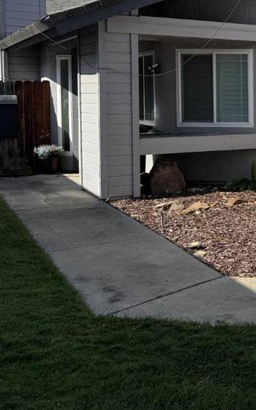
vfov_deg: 35.7
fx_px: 625
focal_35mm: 56
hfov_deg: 19.4
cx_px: 413
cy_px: 121
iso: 80
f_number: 1.78
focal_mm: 6.76
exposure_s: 1/4950
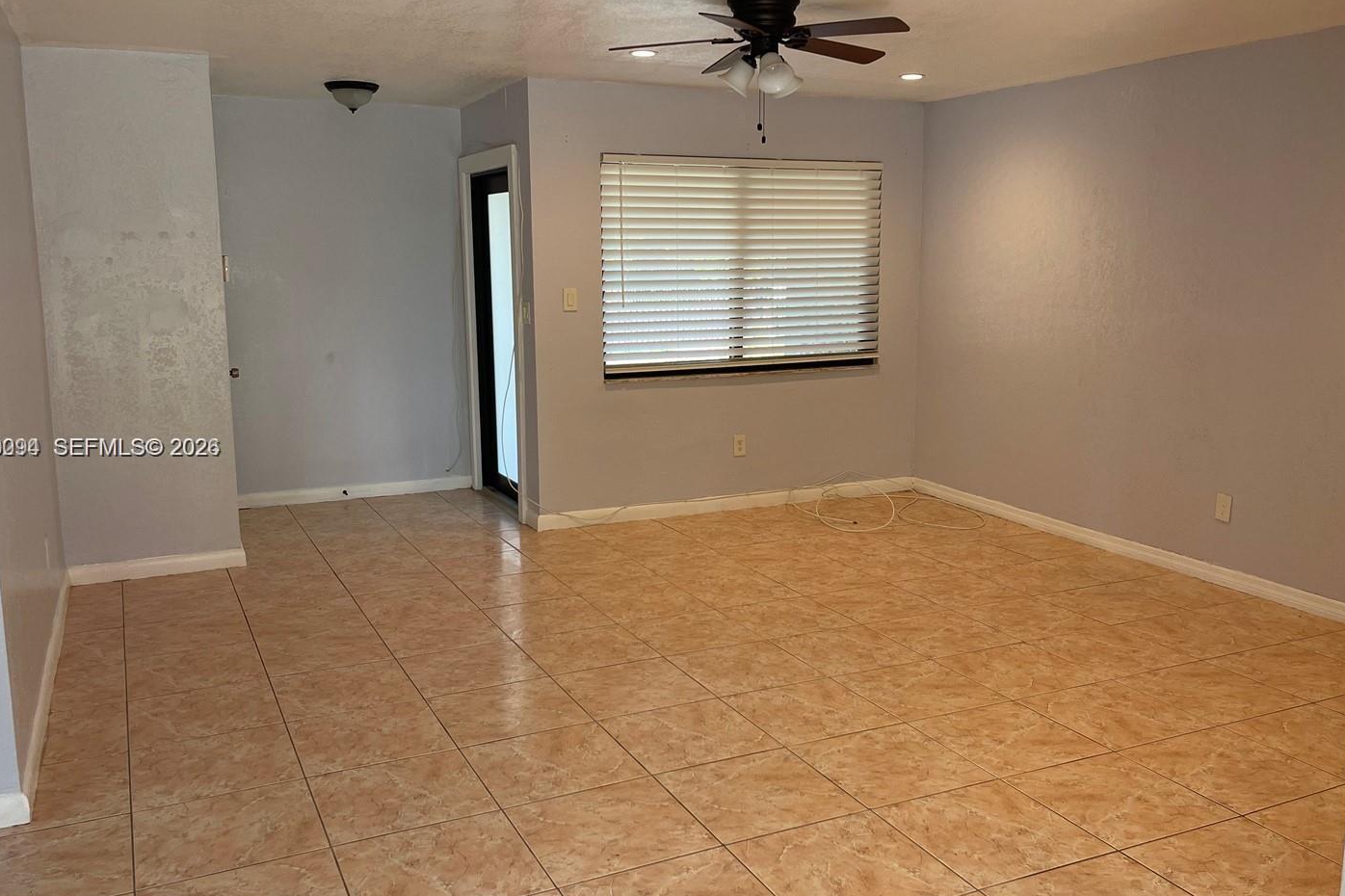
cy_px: 449
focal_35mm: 31
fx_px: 1158
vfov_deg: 42.3
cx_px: 691
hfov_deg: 60.3
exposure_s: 1/120
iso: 100
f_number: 1.6
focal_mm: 5.1
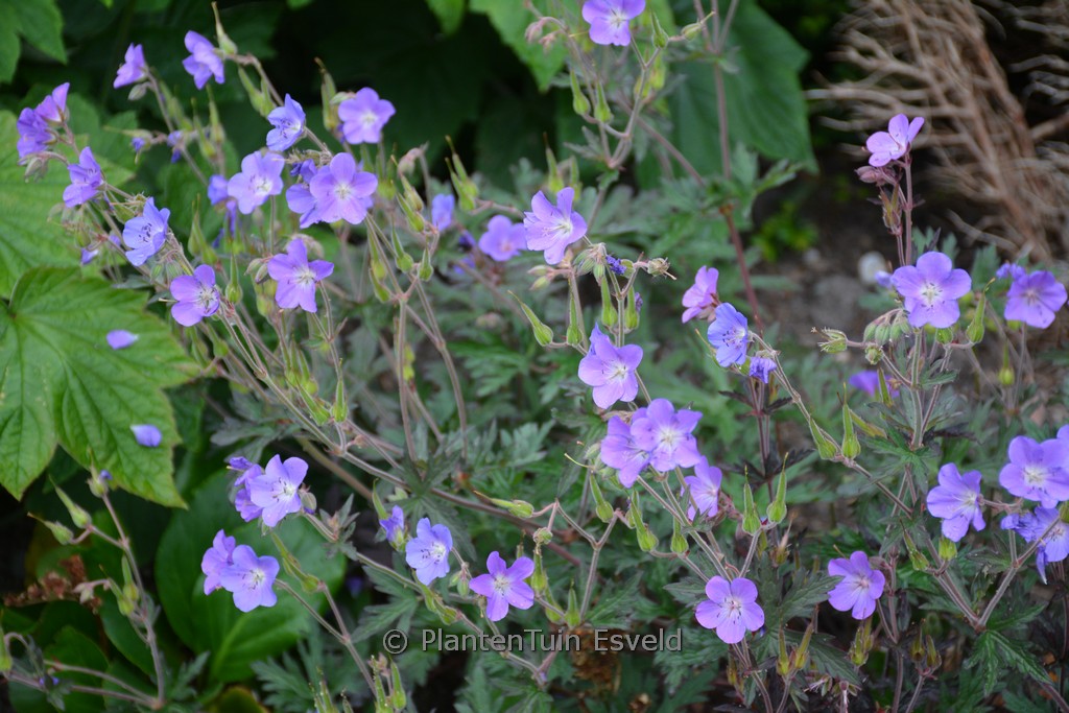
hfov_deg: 20.6
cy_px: 356
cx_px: 534
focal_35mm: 99
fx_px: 2940
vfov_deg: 13.8
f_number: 5
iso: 400
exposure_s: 1/320
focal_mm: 66
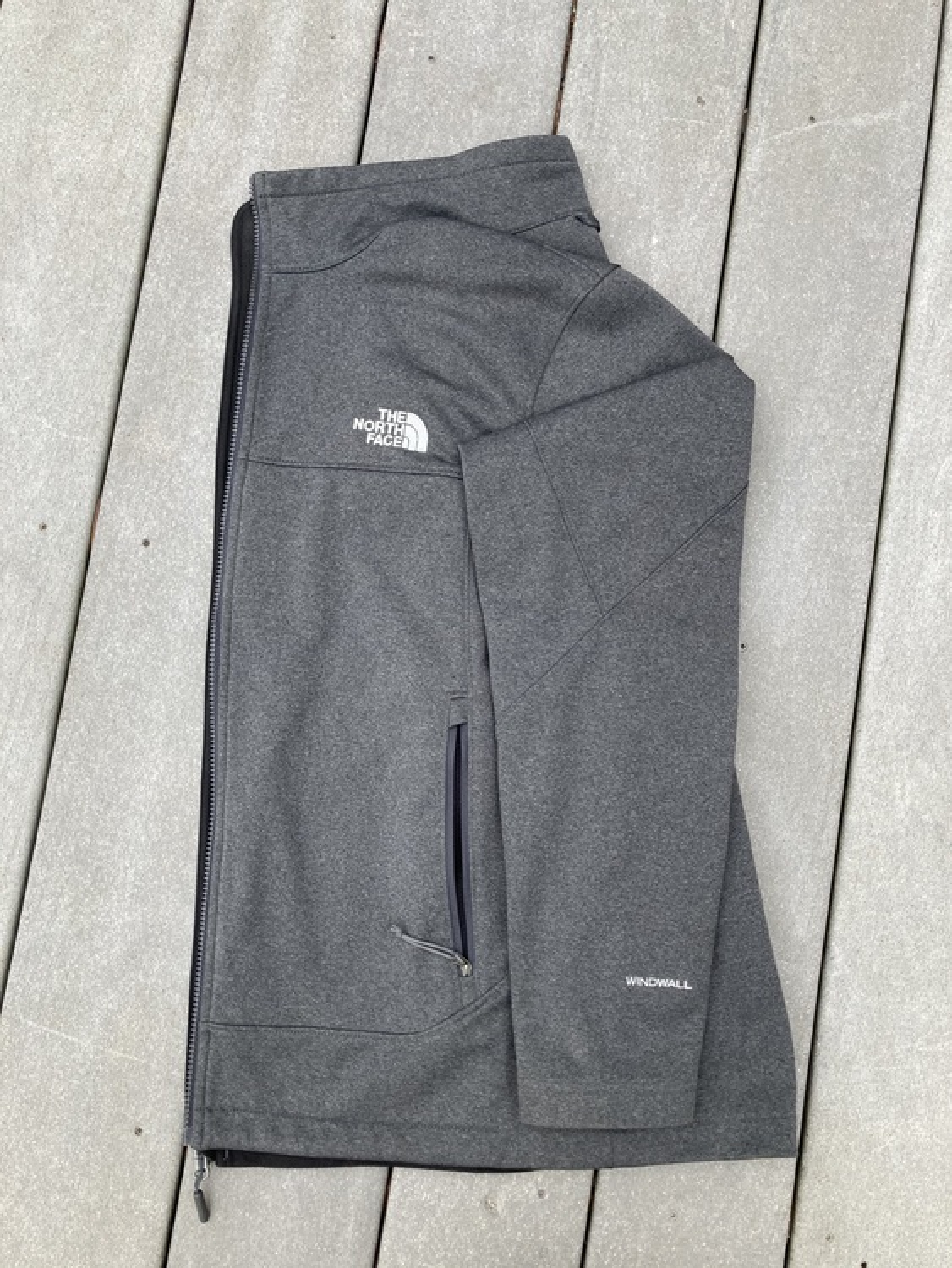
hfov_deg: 49.8
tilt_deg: -84.4
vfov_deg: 63.4
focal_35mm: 28
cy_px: 634
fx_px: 1026
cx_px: 476
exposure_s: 1/121
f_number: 1.8
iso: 32
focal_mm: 3.99
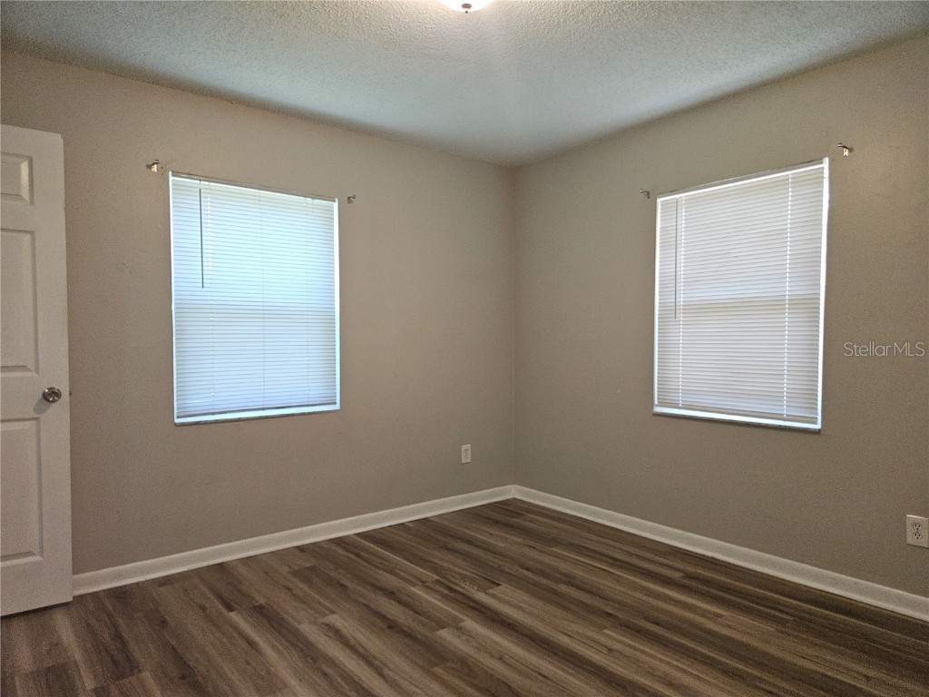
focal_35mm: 23
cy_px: 348
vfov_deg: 58.9
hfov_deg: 73.9
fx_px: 617
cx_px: 464
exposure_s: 1/60
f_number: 1.8
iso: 80
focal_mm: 5.4
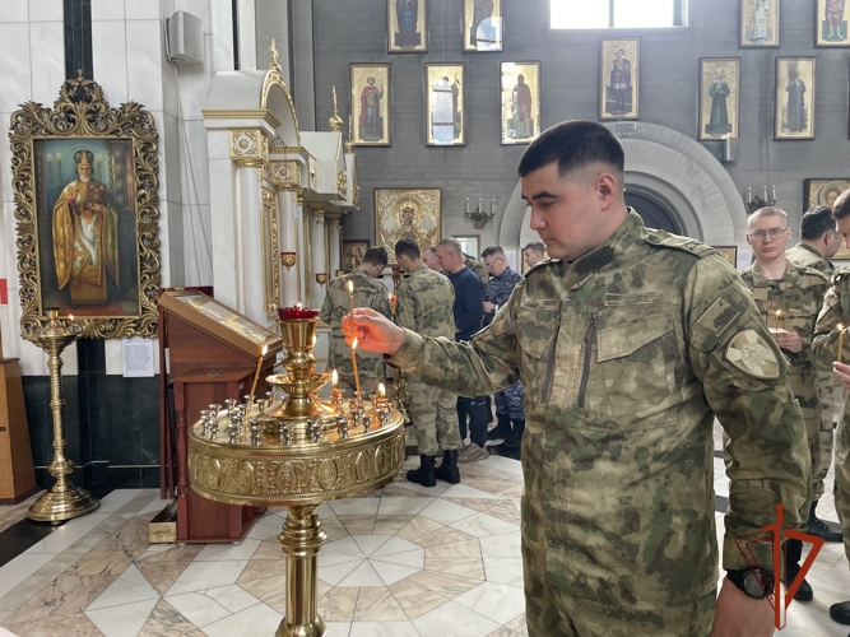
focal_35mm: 26
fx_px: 638
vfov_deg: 53.0
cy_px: 318
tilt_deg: -3.6
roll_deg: -1.4
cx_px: 425
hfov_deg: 67.3
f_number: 1.6
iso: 125
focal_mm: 4.2
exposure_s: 1/100
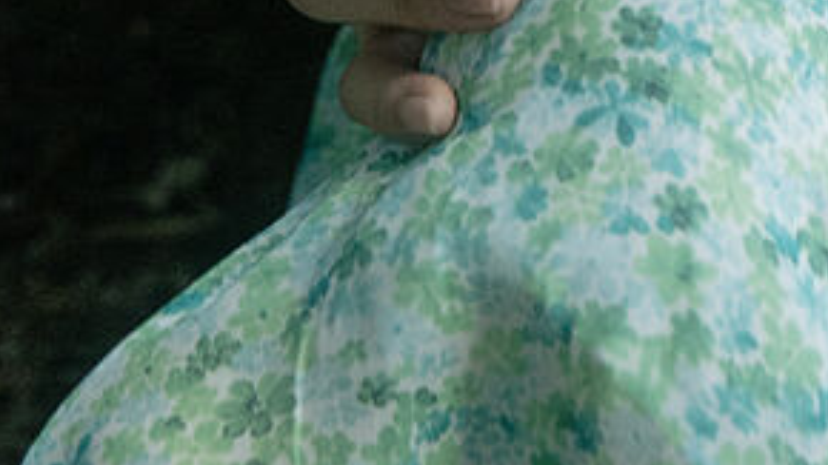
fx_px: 7837
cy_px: -1301
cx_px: 1587
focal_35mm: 357
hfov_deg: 5.9
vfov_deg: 3.3
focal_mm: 55
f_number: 3.5
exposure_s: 1/320
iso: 400
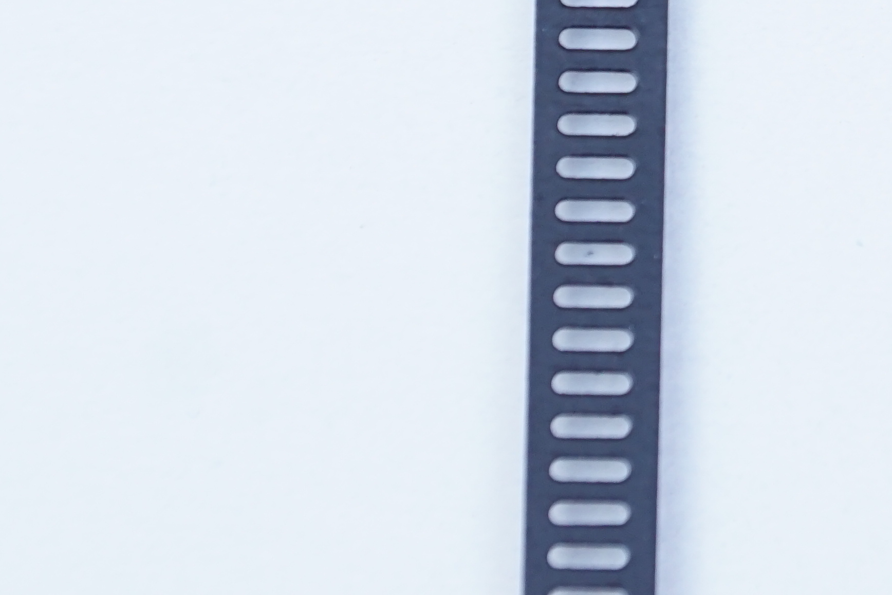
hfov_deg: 2.9
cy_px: -364
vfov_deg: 2.0
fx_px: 17339
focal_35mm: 700
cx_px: 1069
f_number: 5.6
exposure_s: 1/125
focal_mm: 135
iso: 400
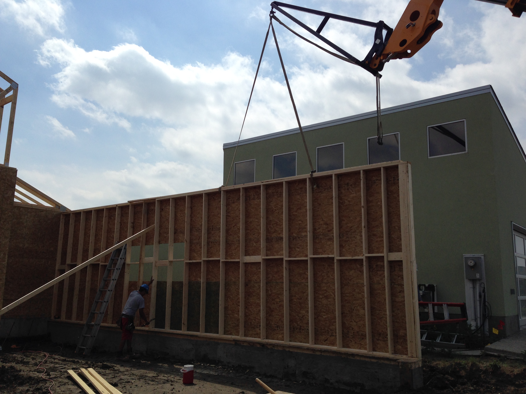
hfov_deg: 55.4
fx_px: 501
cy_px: 197
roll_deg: -1.6
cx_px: 263
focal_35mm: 33
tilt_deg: +10.2
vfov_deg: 42.9
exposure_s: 1/3876
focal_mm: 4.12
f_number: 2.4
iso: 50
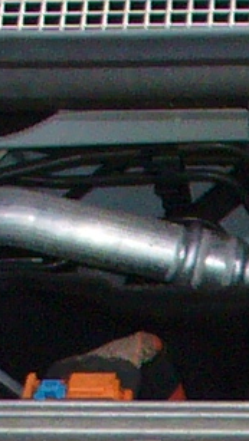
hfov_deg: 3.5
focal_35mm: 336
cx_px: 786
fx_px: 3938
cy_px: 1056
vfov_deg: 6.1
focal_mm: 6.1
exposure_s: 1/250
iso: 100
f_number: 2.8
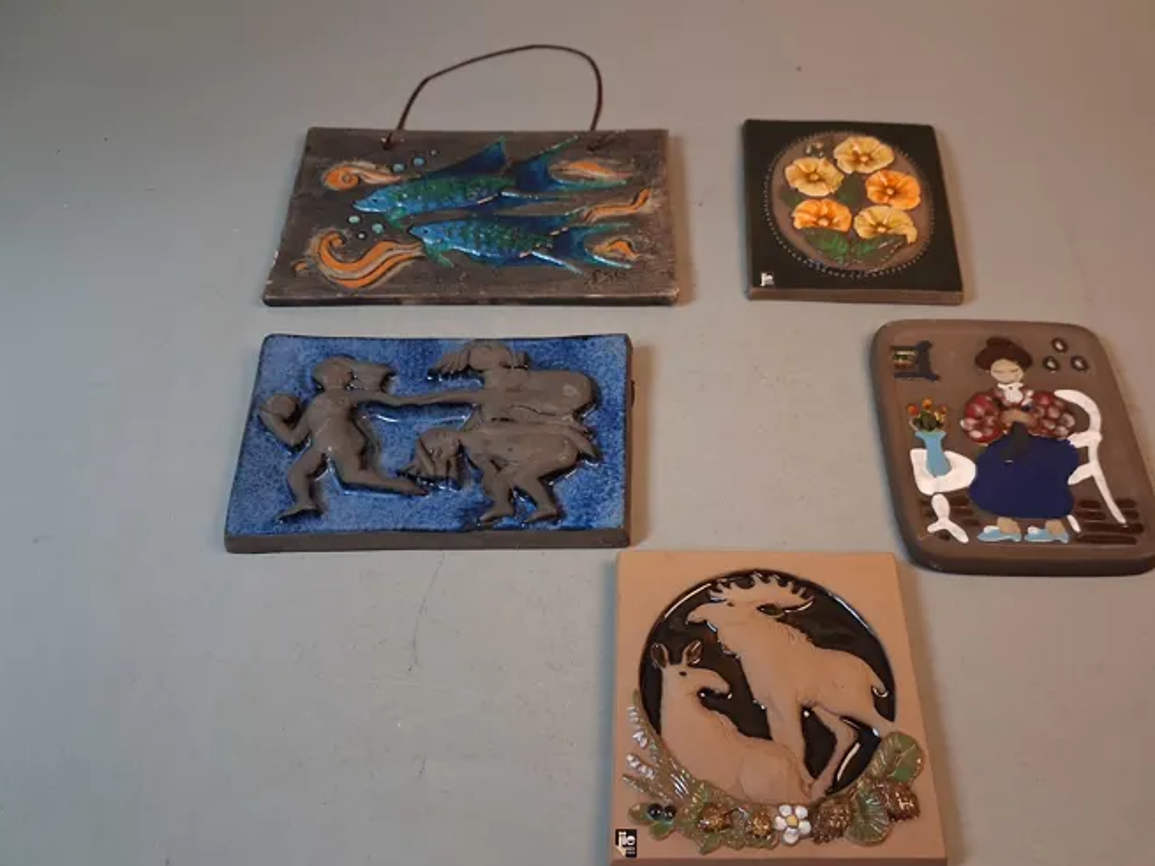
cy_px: 474
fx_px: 1101
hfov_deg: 55.0
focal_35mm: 33
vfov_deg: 42.9
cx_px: 682
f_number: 1.8
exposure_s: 1/50
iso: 400
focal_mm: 4
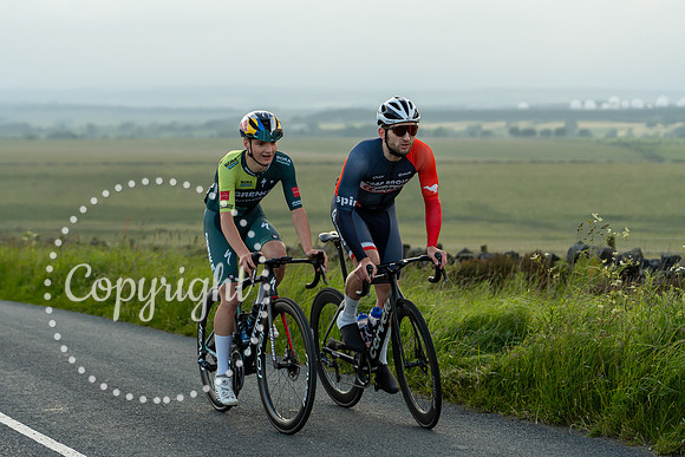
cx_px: 254
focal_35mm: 108
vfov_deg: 12.7
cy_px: 218
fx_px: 2060
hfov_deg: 18.8
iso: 400
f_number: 3.2
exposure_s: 1/1250
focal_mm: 86
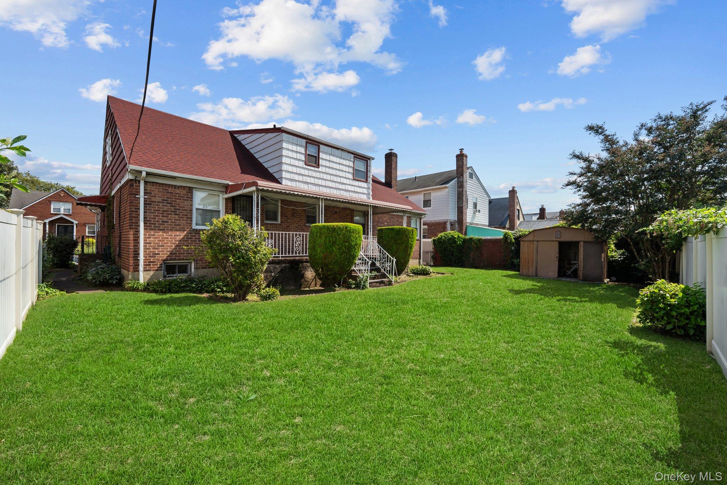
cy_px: 242
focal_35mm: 14
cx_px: 364
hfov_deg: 104.3
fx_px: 283
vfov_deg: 81.2
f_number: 10
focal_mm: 14
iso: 500
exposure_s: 1/500
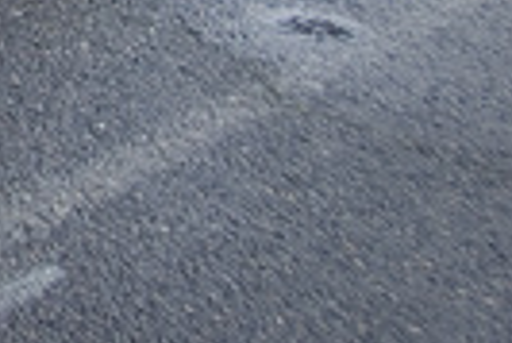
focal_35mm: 181
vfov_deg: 7.3
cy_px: -401
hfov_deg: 10.0
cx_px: -691
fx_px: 2577
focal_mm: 24
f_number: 3.8
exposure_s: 1/125
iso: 200
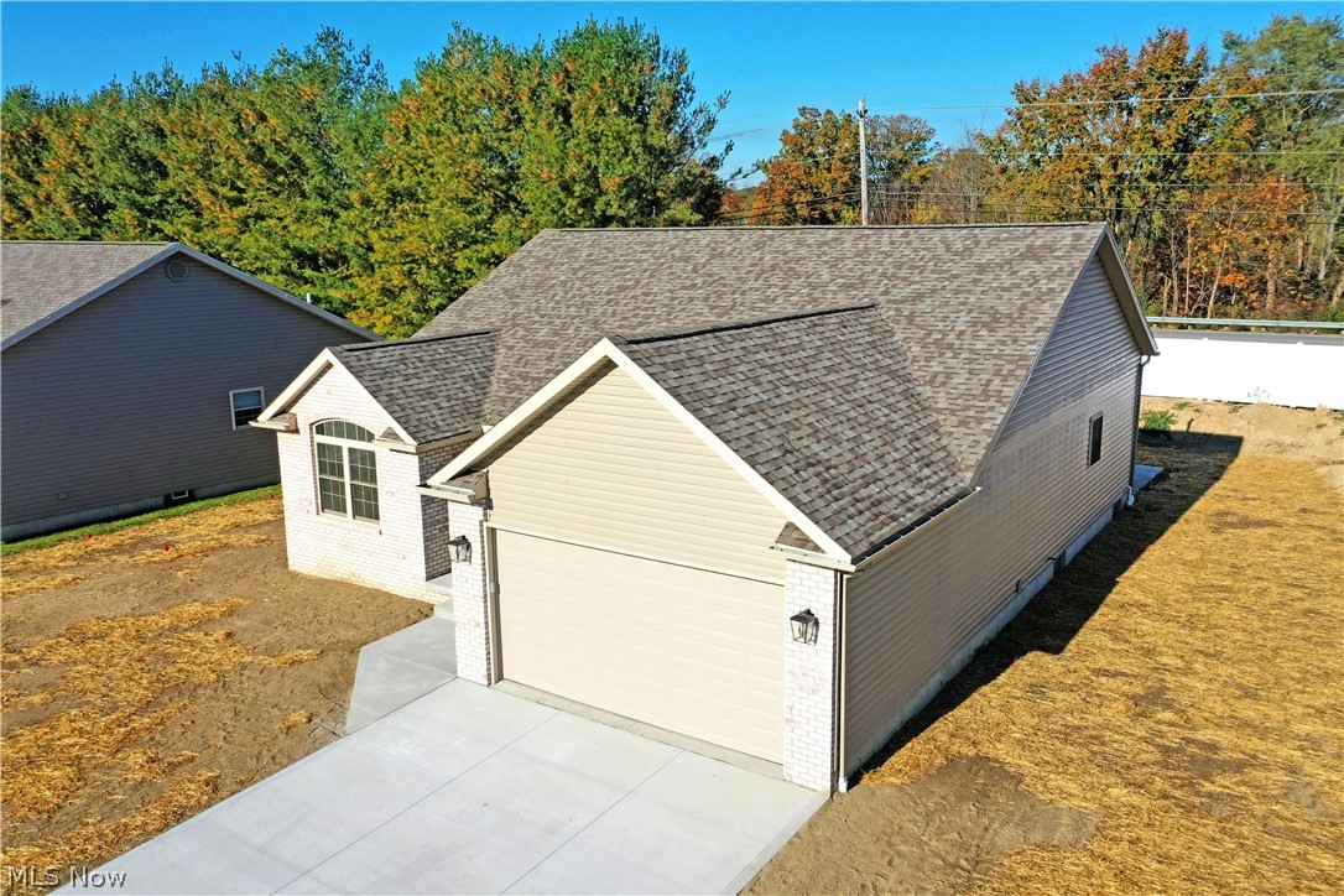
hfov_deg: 65.5
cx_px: 672
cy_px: 448
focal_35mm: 28
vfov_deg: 46.4
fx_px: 1045
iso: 100
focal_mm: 10.26
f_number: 6.3
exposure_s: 1/640
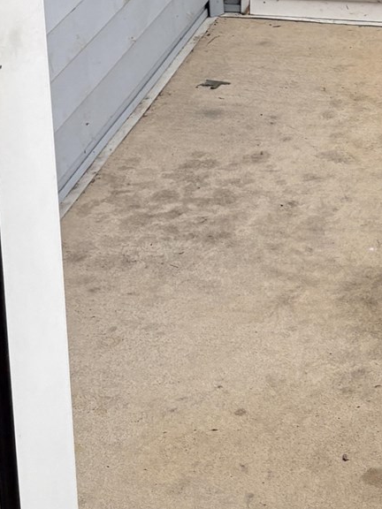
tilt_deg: -9.8
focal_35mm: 104
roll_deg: +0.3
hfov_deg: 13.4
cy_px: -284
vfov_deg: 16.9
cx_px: 575
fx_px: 1530
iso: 50
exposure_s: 1/343
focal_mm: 5.96
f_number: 1.6
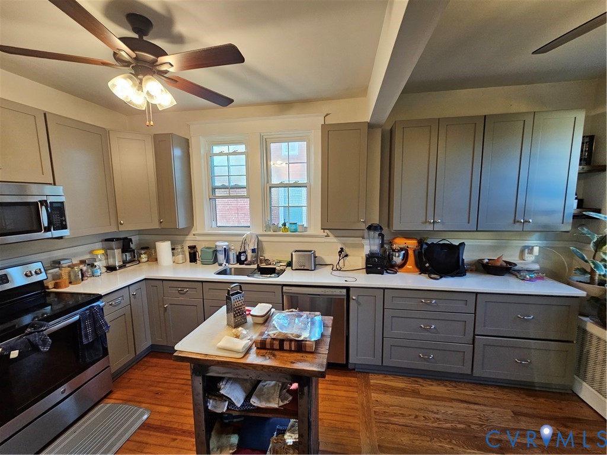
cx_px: 304
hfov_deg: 106.2
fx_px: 228
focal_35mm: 13
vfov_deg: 89.9
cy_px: 228
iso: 200
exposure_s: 1/60
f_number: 2.2
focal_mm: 2.2
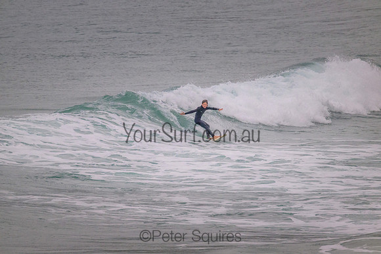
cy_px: 127
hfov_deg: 2.6
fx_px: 8468
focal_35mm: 800
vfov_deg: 1.7
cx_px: 190
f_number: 11
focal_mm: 800
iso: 2500
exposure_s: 1/1250
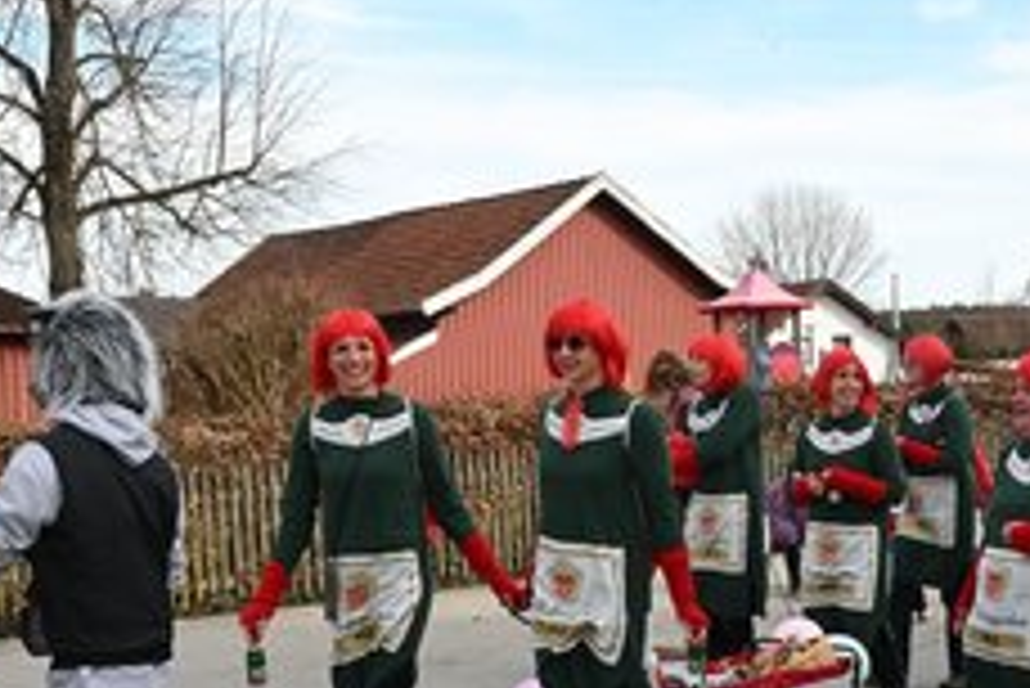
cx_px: 760
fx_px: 1947
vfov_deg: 19.8
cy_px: 585
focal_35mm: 68
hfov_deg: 29.2
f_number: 18
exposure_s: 1/200
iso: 1000
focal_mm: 39
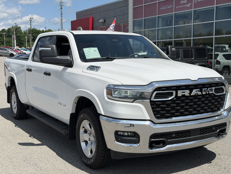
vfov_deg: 30.3
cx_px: 116
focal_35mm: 48
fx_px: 320
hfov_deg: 39.7
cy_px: 87
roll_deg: -0.5
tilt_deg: -6.0
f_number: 1.78
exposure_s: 1/8772
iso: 64
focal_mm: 6.76
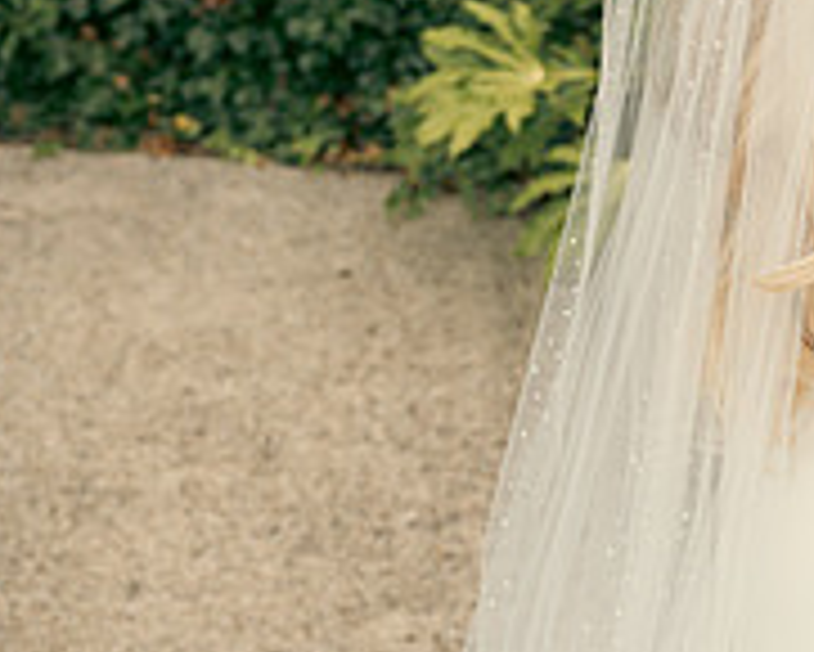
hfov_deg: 14.8
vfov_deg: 12.6
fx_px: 2893
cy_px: -133
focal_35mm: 120
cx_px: 1237
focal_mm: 40
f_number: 3.5
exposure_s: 1/400
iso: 125
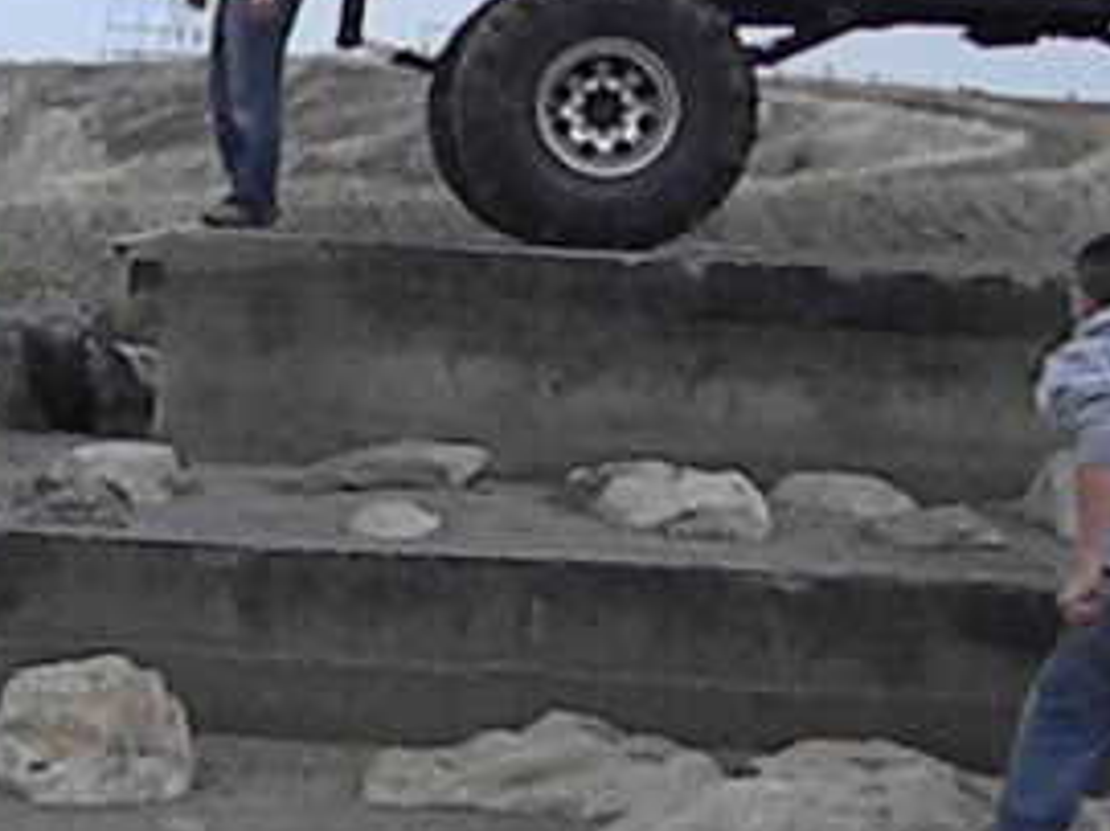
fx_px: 4840
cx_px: -319
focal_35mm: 151
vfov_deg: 9.8
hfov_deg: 12.7
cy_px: 233
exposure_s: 1/810
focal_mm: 7.3
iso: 640
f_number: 7.6
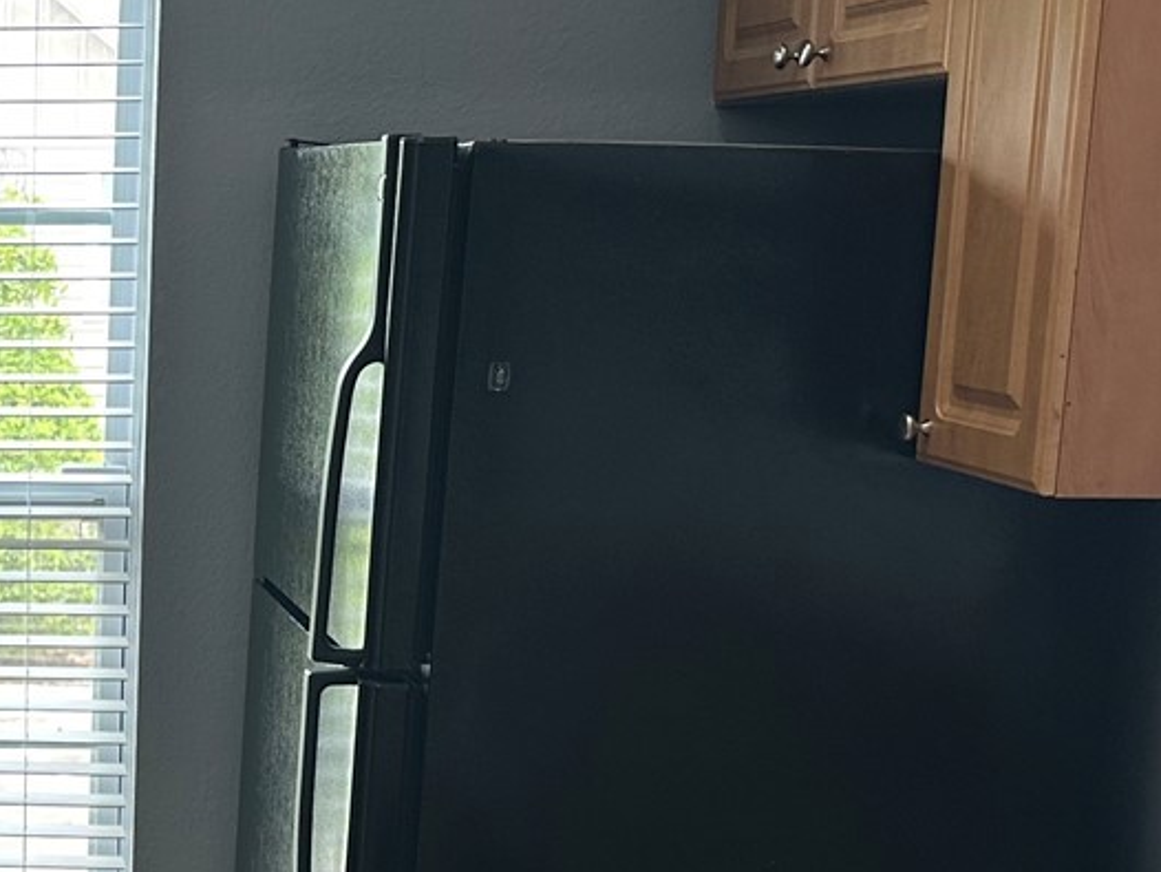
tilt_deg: -11.2
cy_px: 684
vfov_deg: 20.0
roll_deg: -0.5
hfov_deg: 24.5
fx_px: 2449
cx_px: -179
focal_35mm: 73
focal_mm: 6.86
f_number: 1.78
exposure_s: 1/120
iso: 100
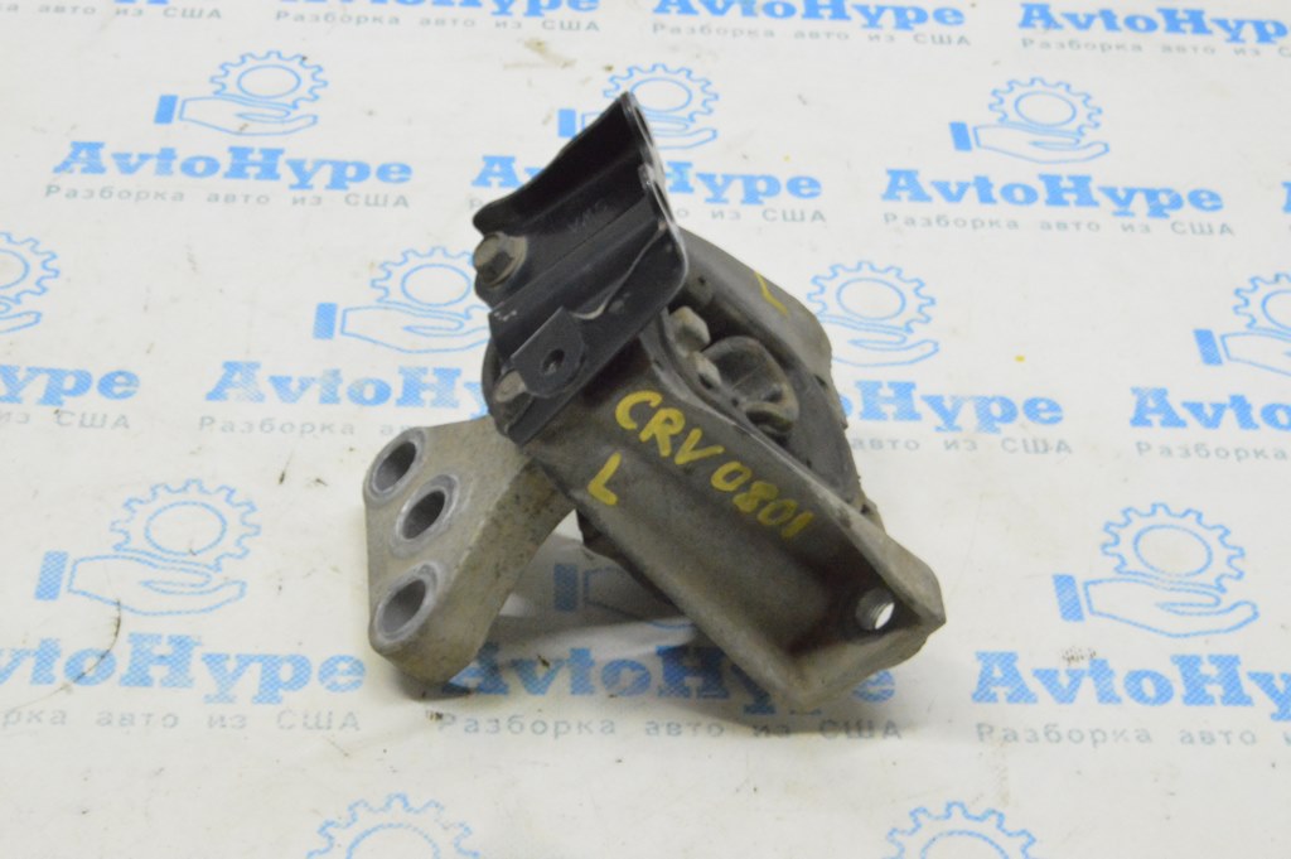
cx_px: 646
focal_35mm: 63
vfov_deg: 21.5
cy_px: 430
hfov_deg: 31.9
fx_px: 2257
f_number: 20
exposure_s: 1/15
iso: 6400
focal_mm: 42
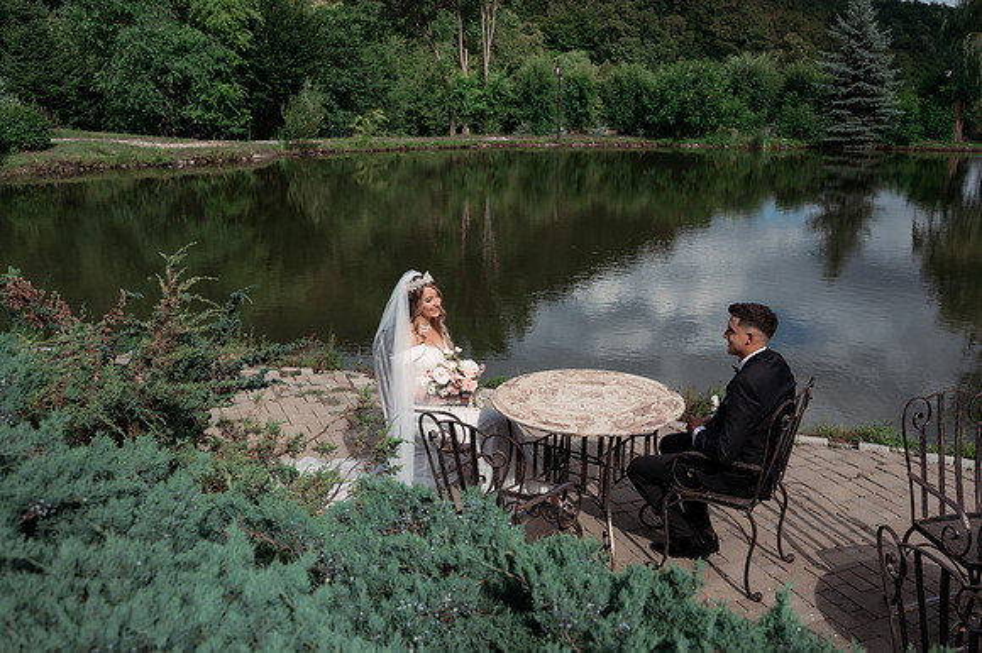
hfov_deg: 59.9
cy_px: 352
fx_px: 852
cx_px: 529
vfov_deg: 42.0
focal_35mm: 31
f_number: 4
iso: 160
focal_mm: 29
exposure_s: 1/1250
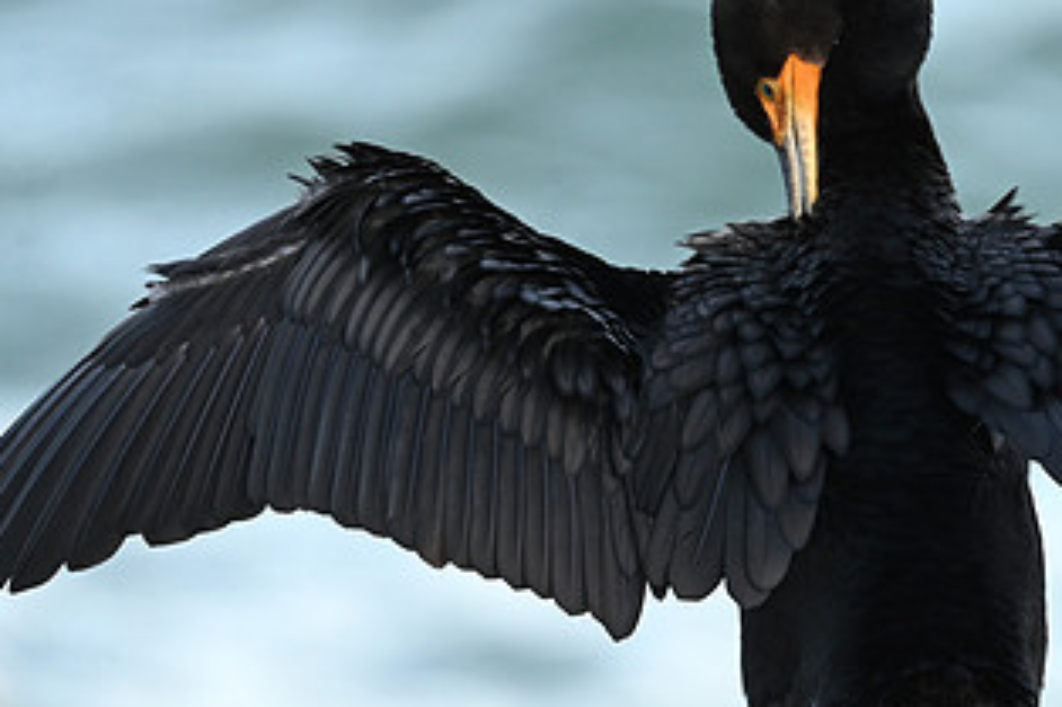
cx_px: 947
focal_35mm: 1480
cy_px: 401
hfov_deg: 1.4
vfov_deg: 0.9
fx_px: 43635
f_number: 6.3
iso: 1250
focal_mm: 800
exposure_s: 1/800
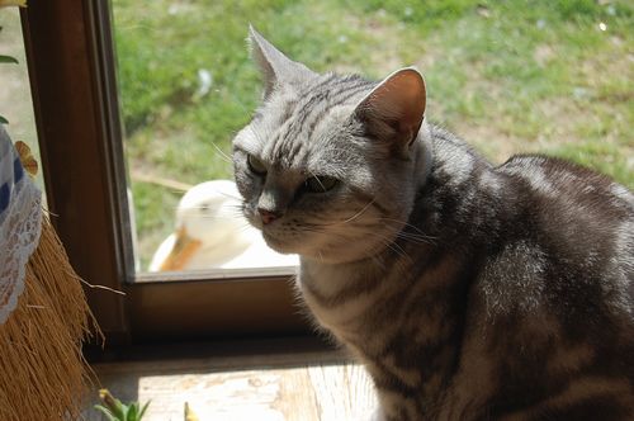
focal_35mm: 82
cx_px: 317
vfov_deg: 16.5
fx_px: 1451
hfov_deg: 24.6
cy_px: 210
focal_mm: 55
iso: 200
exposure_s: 1/250
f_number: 8
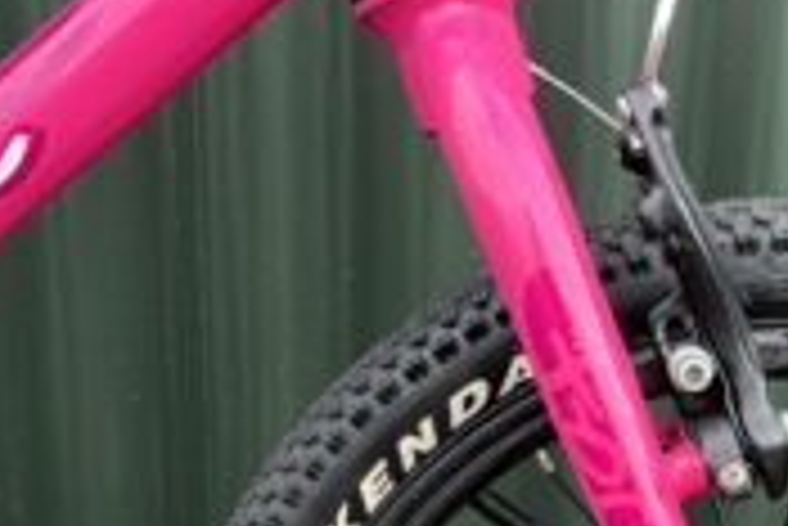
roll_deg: -0.9
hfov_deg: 26.9
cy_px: 634
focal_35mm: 74
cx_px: 608
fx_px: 1621
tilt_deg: -22.8
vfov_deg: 17.6
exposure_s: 1/250
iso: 40
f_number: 1.6
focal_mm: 5.1
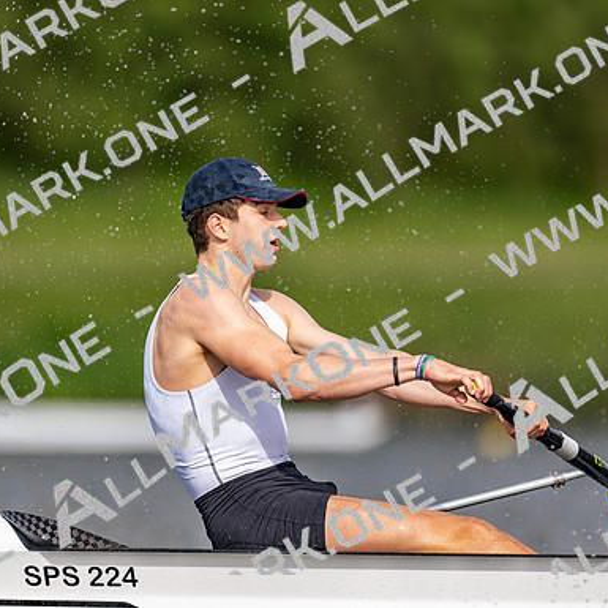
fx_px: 15281
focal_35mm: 769
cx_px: 374
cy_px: 304
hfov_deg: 2.3
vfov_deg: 2.3
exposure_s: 1/2500
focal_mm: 600
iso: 250
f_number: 4
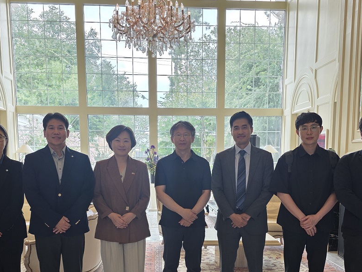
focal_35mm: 41
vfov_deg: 34.3
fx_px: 429
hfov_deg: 45.8
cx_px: 187
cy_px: 209
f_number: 1.7
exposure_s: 1/120
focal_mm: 6.3
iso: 32
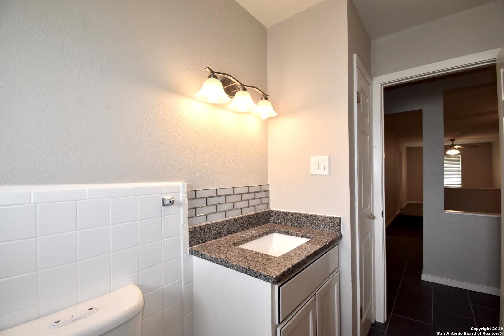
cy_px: 168
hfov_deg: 100.4
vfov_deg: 77.3
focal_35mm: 15
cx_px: 252
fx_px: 210
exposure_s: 1/60
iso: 360
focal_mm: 10
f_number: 8
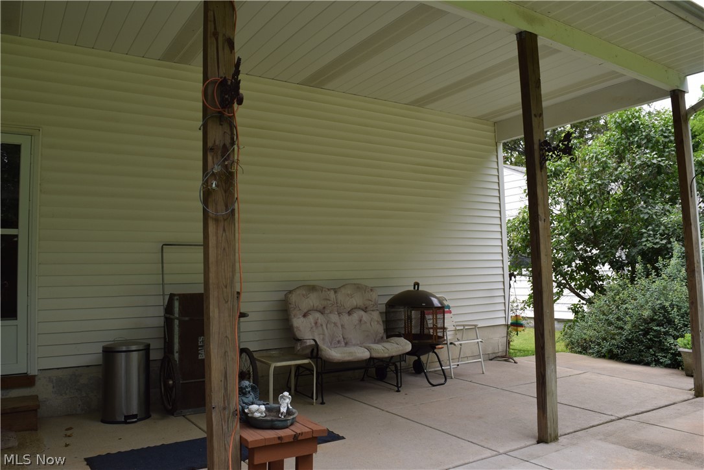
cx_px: 352
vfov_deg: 47.9
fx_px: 528
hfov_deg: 67.4
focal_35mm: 27
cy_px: 235
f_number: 8
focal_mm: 18
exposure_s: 1/250
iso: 400
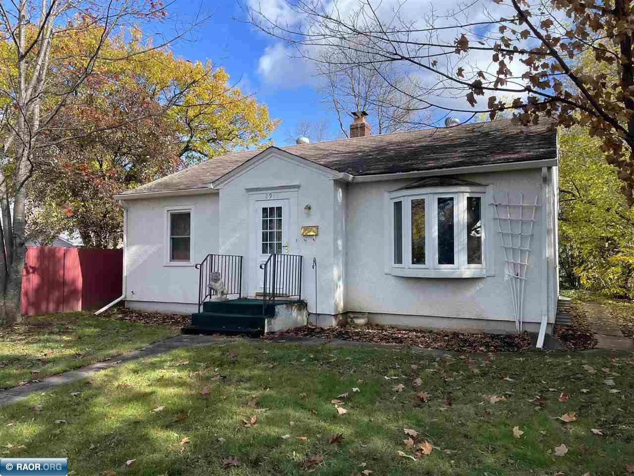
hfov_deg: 67.3
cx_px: 317
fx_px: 476
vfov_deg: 53.1
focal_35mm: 26
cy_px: 238
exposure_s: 1/1266
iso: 32
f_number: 1.6
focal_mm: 5.1
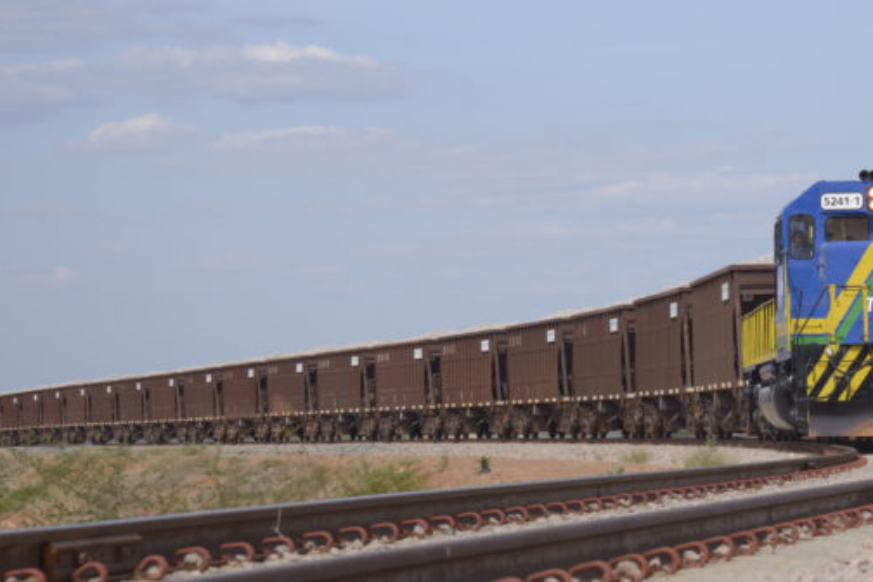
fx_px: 4437
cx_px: 558
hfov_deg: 11.2
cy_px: 320
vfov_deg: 7.5
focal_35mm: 183
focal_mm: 120
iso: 200
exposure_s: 1/200
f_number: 11
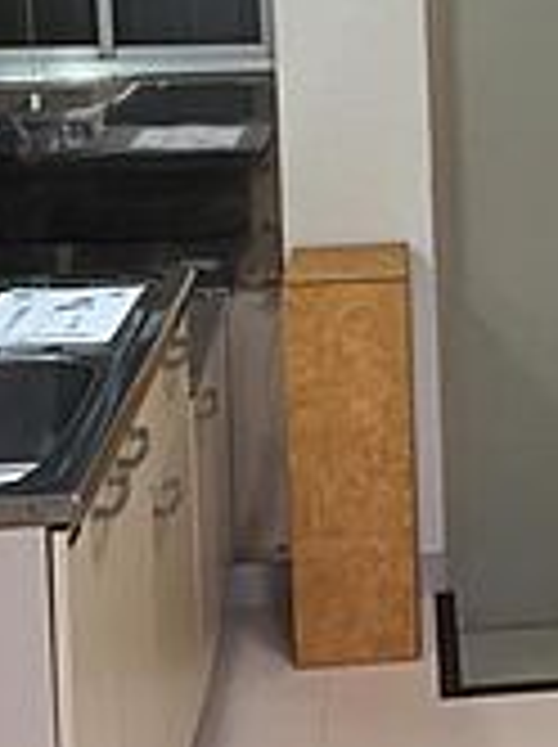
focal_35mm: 84
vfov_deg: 22.8
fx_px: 1810
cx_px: 612
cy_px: 94
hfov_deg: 17.0
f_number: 2.2
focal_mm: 4.15
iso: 80
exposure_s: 1/33
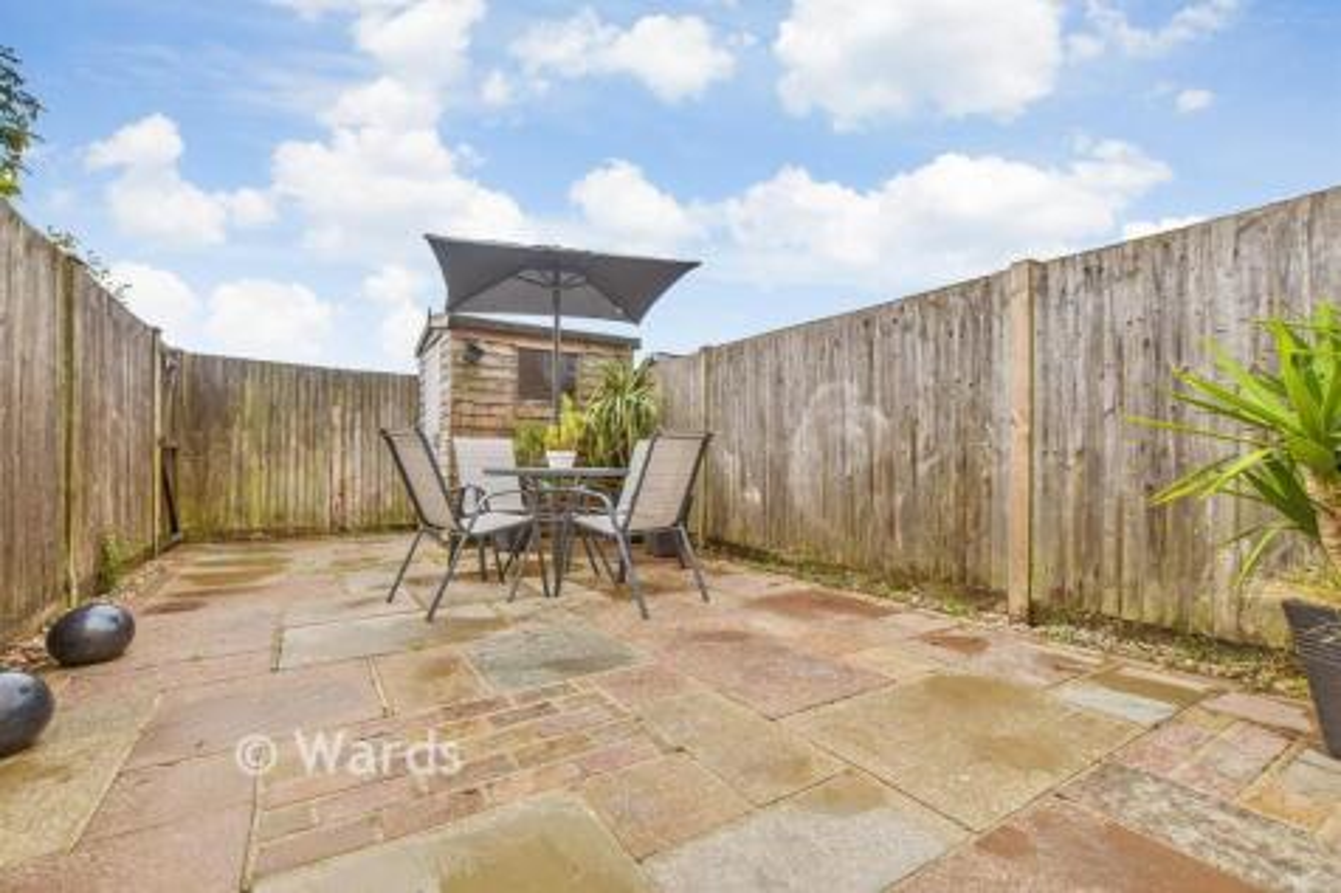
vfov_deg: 77.3
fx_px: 559
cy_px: 446
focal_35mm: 15
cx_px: 670
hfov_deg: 100.4
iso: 160
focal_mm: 10
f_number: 8
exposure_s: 1/160
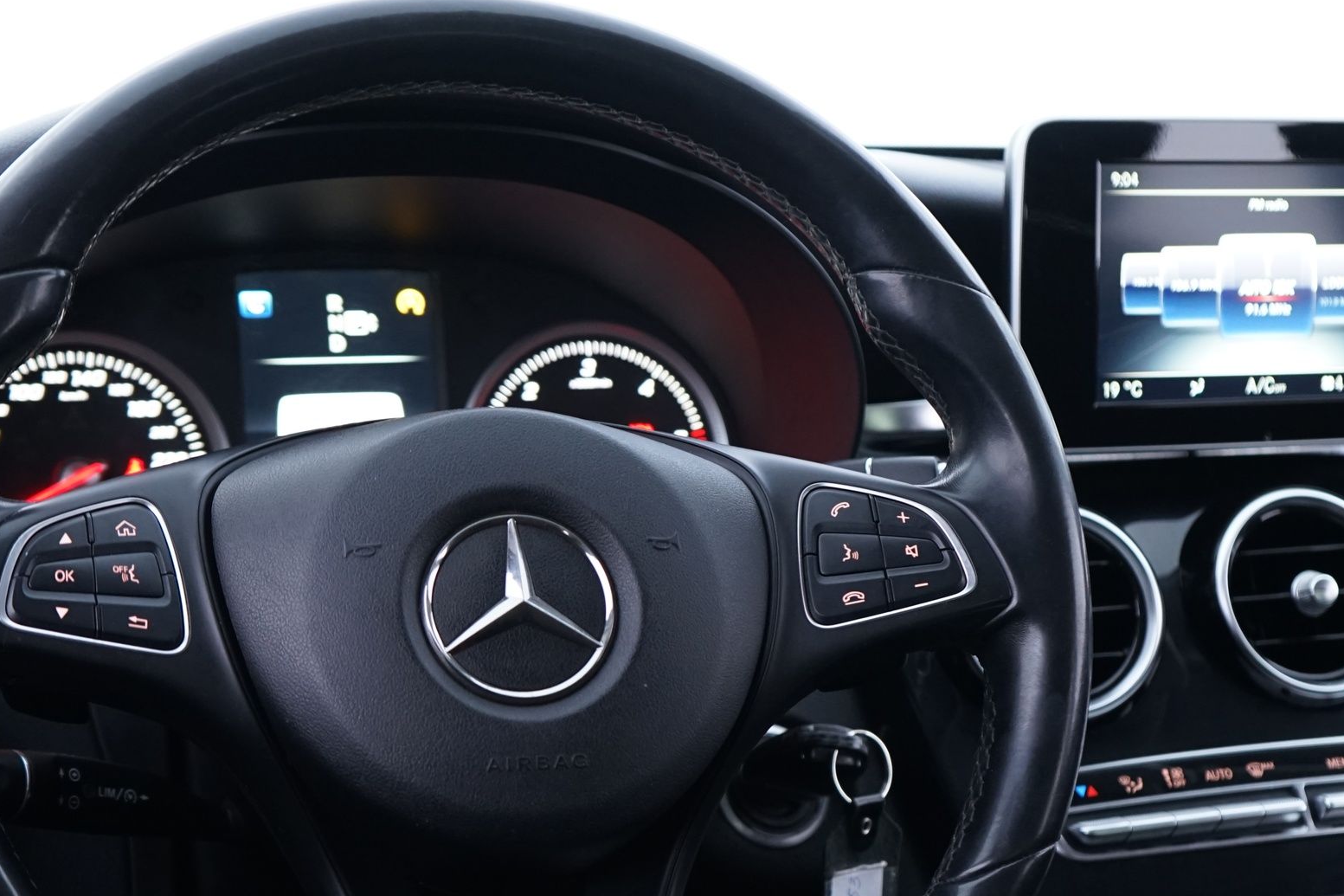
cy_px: 586
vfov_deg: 20.5
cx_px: 730
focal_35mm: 66
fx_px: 2464
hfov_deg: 30.5
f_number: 4.5
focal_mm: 41
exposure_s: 1/8
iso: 1250
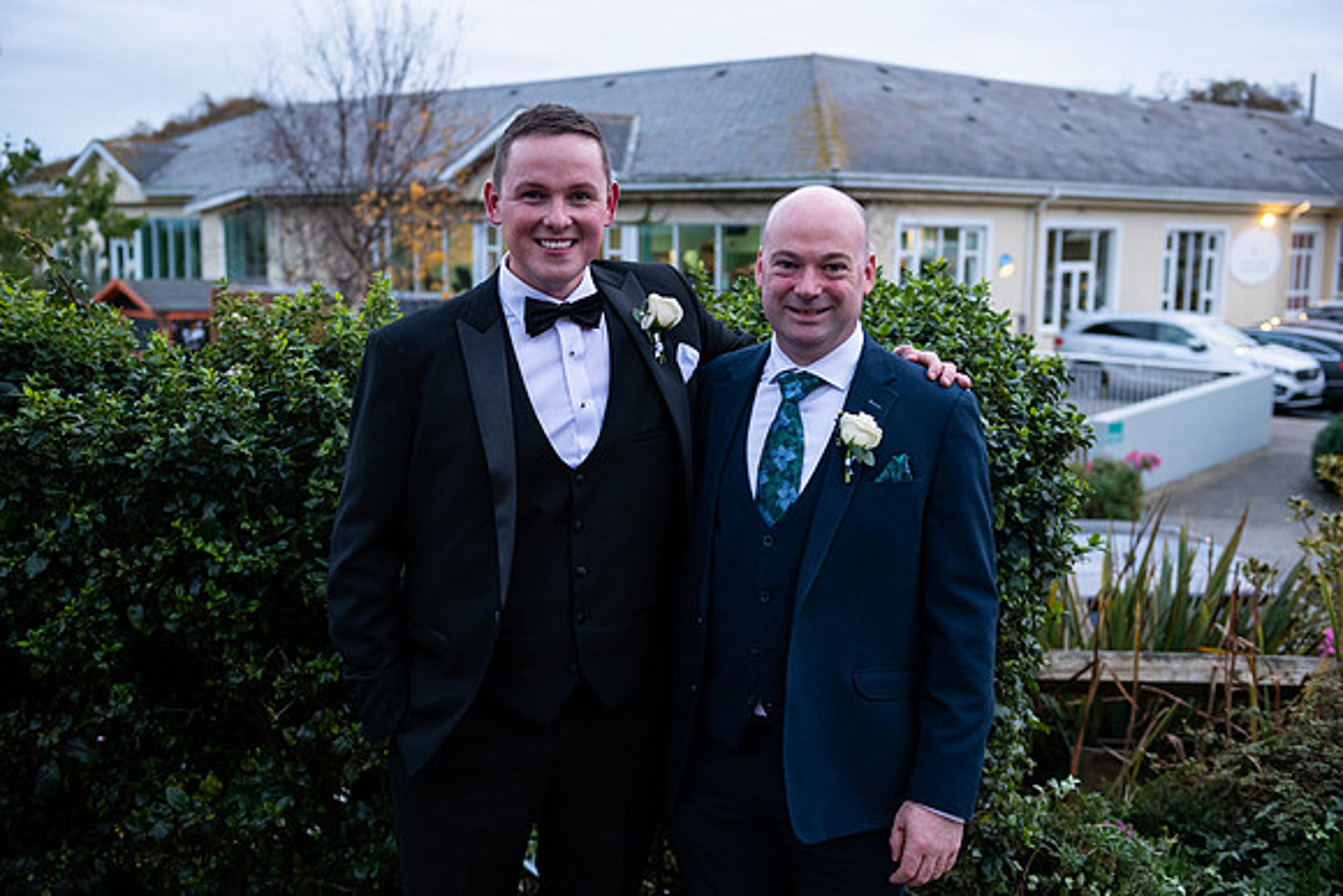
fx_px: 1493
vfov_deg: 33.4
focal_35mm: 40
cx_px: 672
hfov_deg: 48.4
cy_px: 448
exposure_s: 1/160
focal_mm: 40
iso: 800
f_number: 3.5
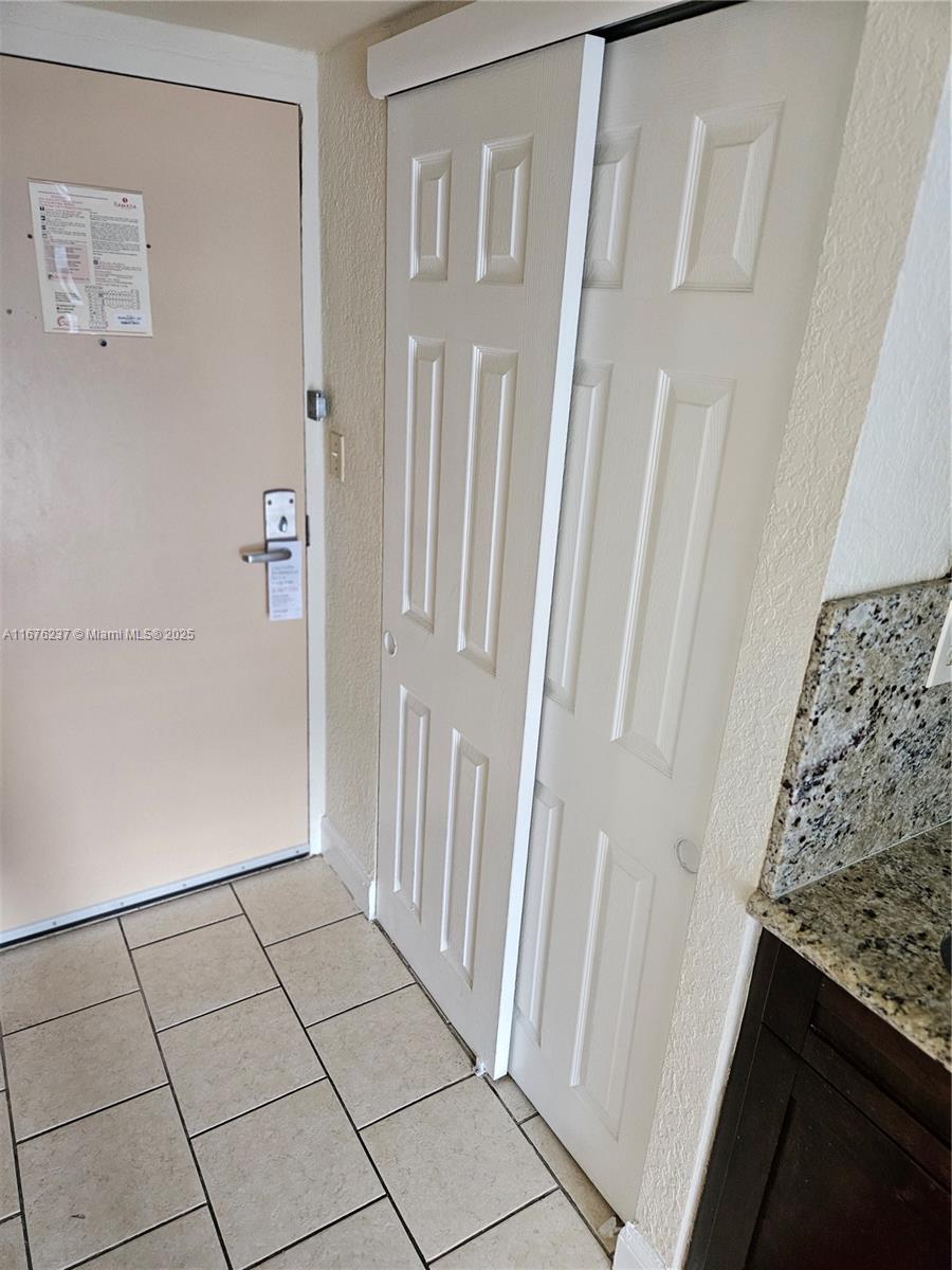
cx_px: 476
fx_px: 843
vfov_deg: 73.9
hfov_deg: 58.9
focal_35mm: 23
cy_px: 635
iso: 640
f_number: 1.8
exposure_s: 1/120
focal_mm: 5.4
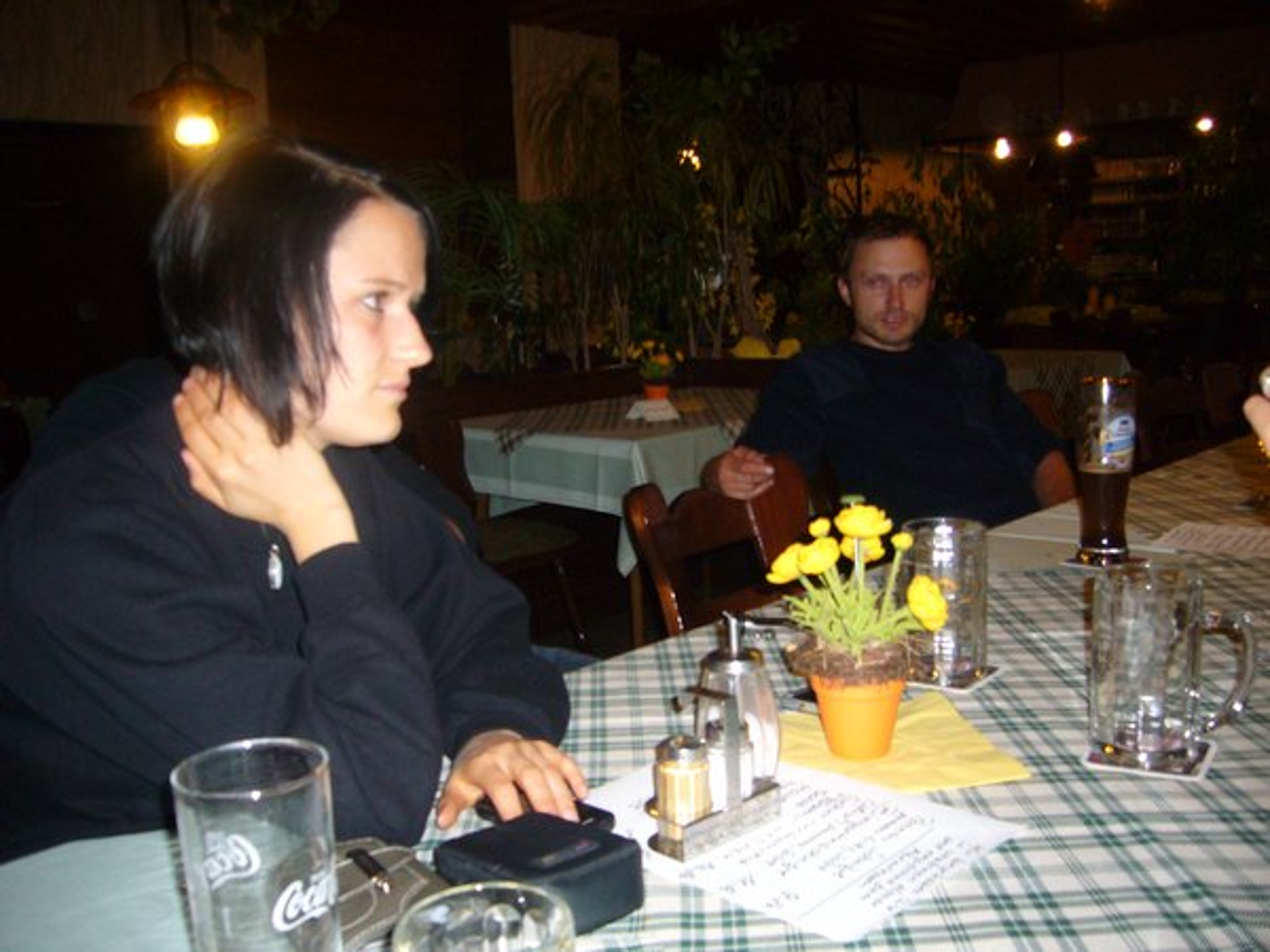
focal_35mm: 35
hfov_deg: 52.6
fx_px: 1284
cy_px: 476
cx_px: 635
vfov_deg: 40.7
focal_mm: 5.8
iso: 160
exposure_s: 1/30
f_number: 2.8
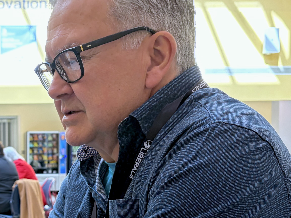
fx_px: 538
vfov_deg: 22.5
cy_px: 187
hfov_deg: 28.3
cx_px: -6
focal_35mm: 64
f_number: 1.6
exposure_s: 1/104
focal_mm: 5.96
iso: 125
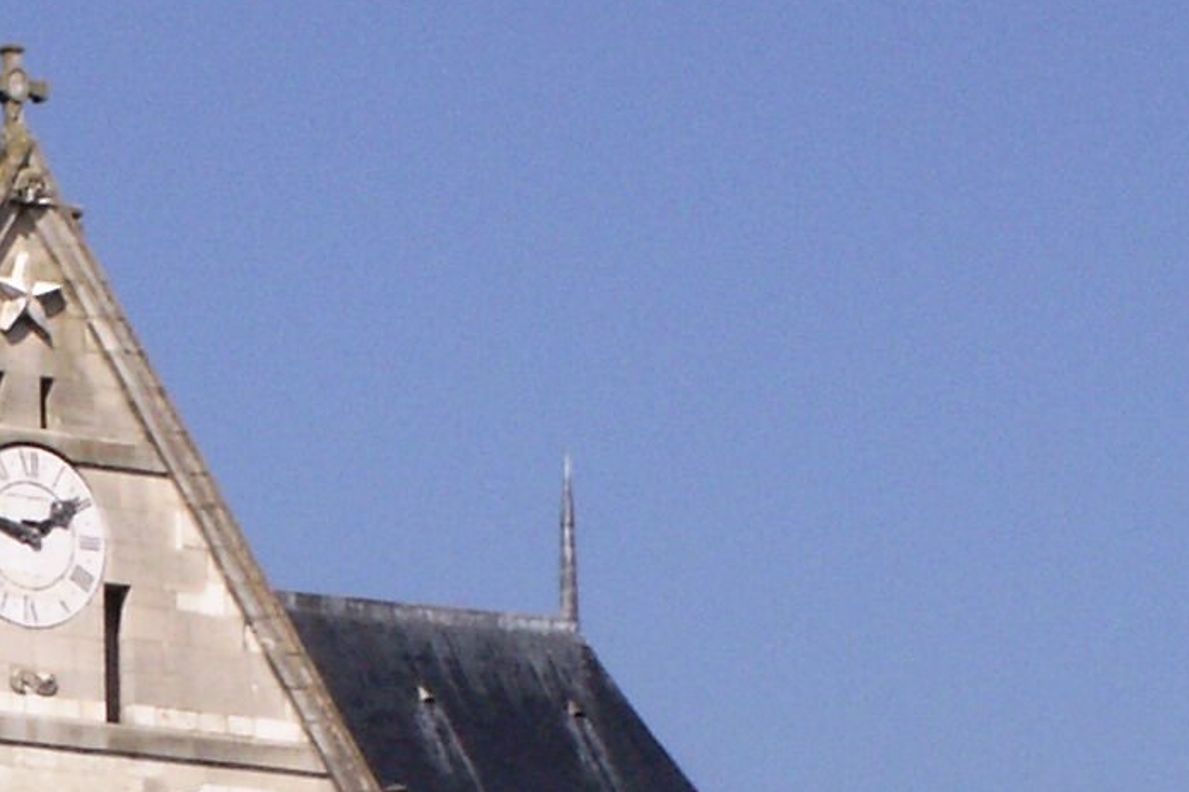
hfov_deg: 6.7
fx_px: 10007
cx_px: -398
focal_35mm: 303
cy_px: 1179
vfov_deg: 4.5
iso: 50
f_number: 8
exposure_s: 1/320
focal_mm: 11.97
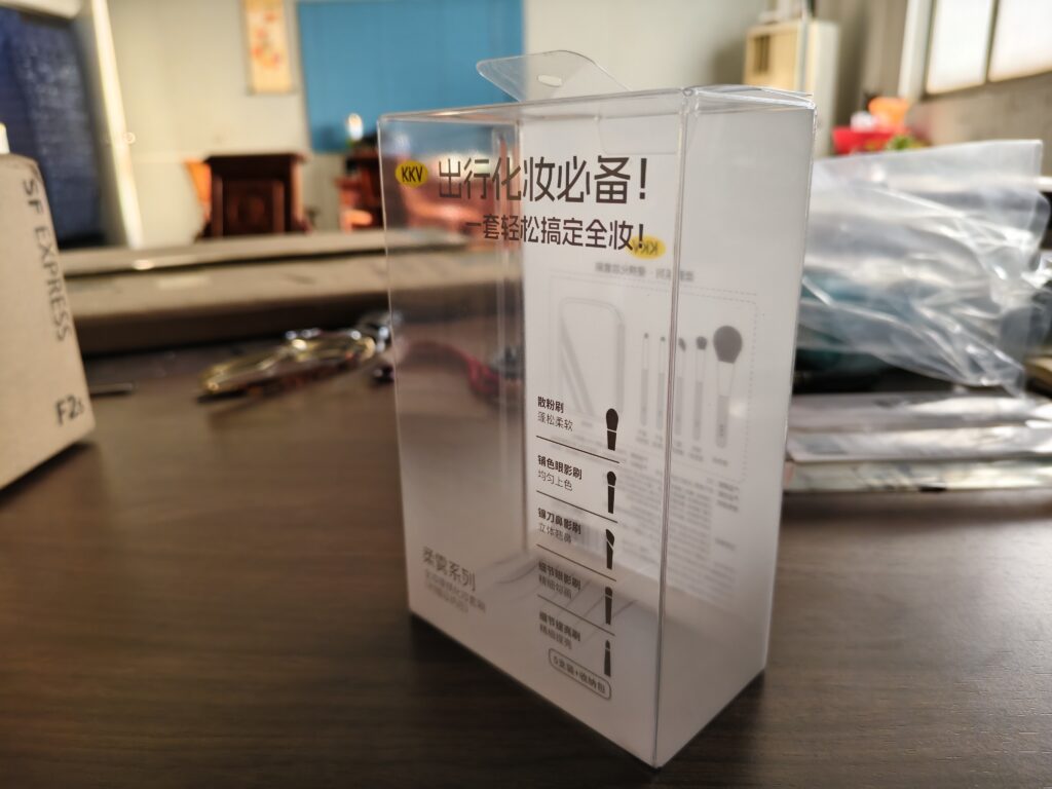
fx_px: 699
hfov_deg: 73.9
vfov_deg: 58.9
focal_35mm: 23
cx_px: 526
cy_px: 394
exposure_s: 1/100
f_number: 1.88
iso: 90
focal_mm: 5.56
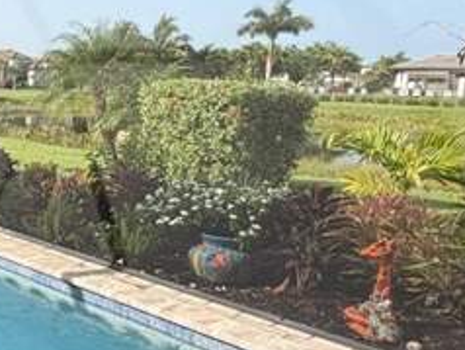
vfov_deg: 30.9
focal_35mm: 47
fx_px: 632
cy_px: 172
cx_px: -92
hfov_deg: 33.1
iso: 40
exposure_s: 1/531
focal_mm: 2.22
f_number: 2.2
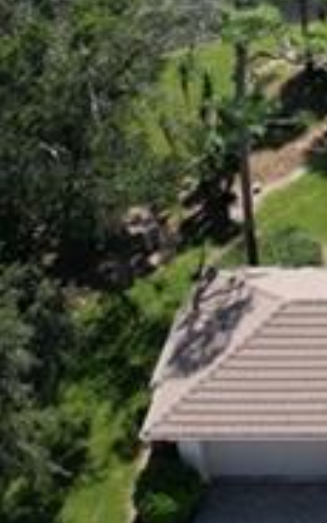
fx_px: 1782
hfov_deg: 9.4
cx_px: 768
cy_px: -222
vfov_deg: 15.6
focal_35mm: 125
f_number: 2.8
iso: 130
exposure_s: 1/2000
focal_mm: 8.38
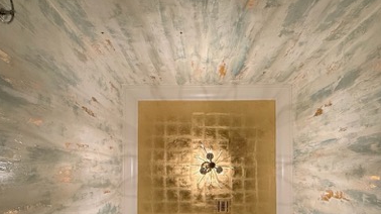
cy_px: 163
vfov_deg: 51.1
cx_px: 194
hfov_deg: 83.9
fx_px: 212
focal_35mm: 21
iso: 250
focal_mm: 2.22
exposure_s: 1/120
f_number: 2.2
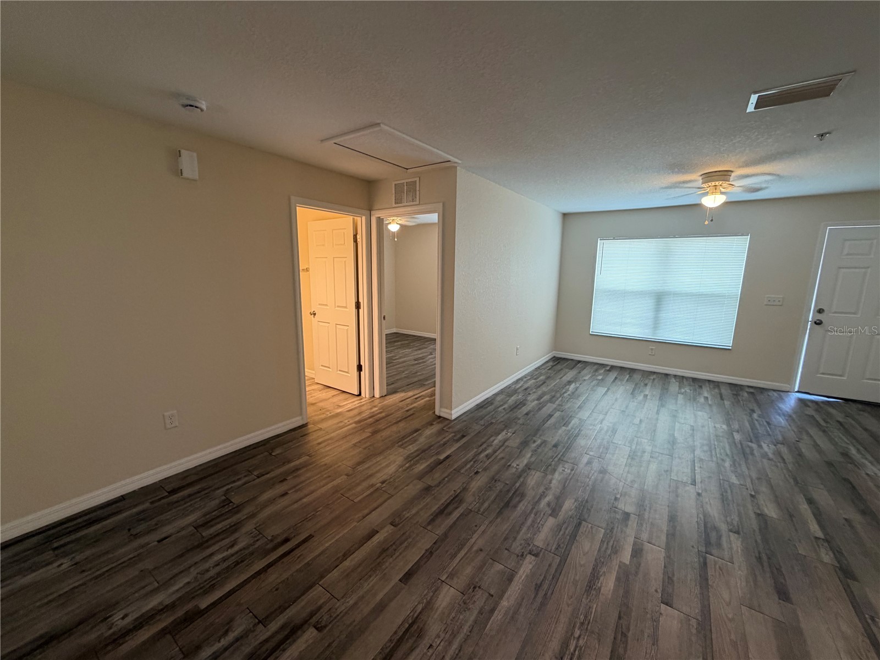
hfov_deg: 102.1
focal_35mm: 14
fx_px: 356
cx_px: 440
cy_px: 330
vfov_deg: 85.7
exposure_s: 1/60
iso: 250
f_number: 2.2
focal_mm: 2.22
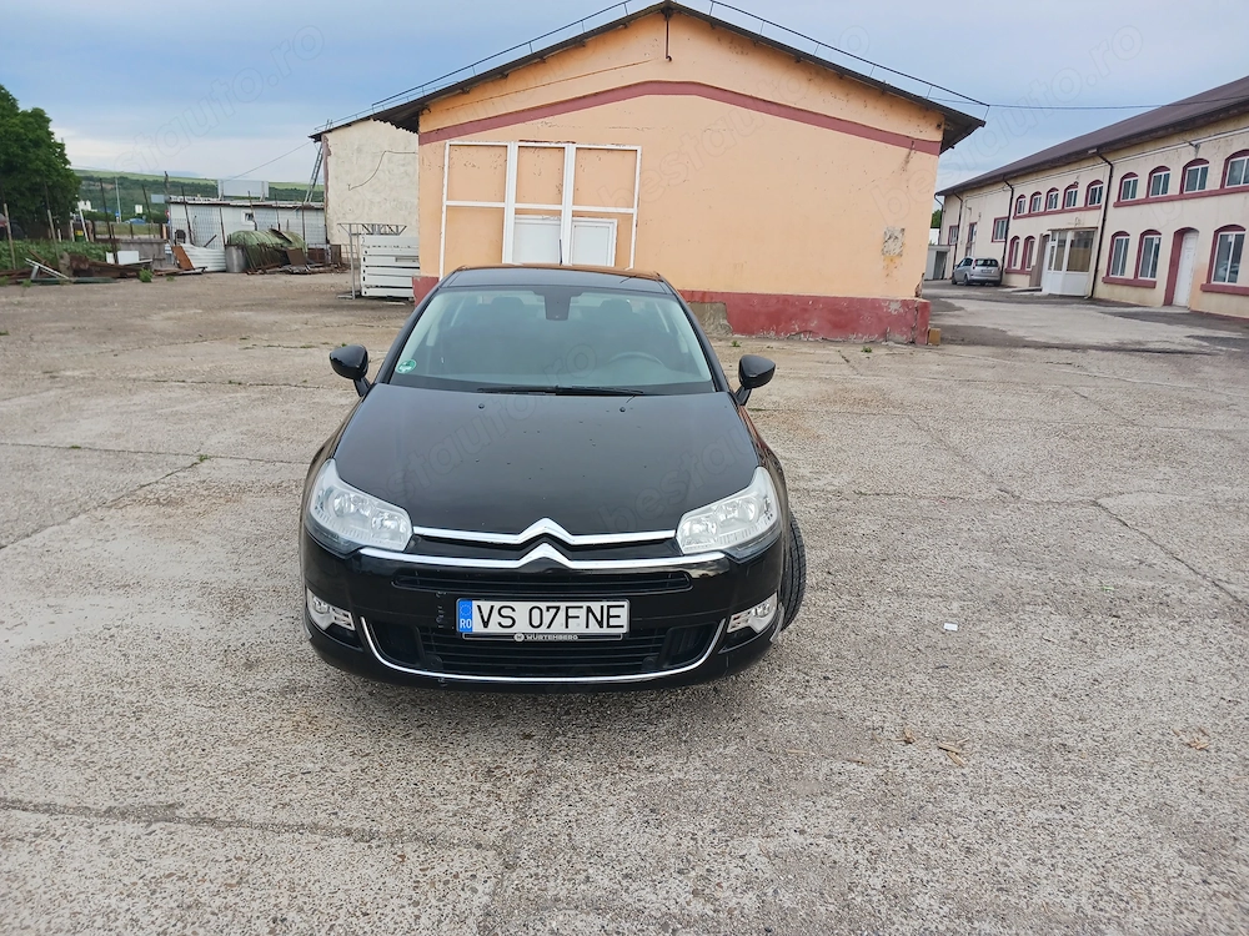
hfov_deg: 65.3
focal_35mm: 27
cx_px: 624
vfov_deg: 51.4
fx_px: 974
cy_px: 468
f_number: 1.8
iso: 25
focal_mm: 4
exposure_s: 1/100
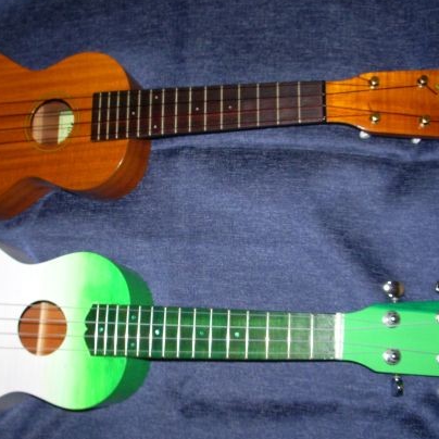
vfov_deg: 34.7
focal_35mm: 49
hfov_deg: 34.6
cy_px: 212
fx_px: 703
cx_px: 196
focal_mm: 5.8
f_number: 4.3
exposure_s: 1/40
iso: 80
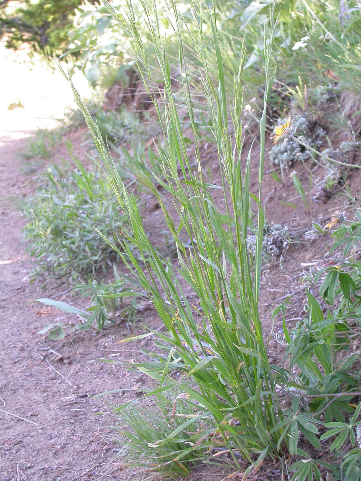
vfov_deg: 26.3
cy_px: 240
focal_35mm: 74
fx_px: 1029
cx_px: 180
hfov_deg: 19.9
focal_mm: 15.3
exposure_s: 1/59.5
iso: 100
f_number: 3.4
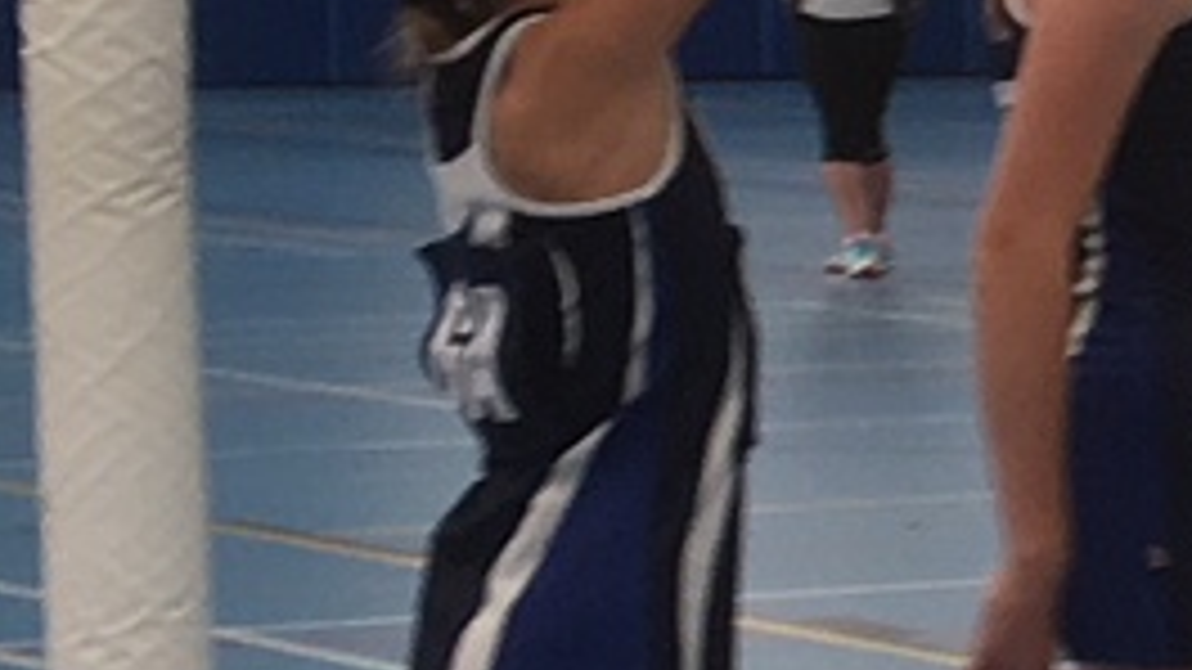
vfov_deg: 5.1
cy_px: 301
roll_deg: -0.4
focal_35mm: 240
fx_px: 7585
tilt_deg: -4.2
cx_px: 3270
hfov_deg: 8.0
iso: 25
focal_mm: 4.15
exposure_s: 1/100
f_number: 2.2
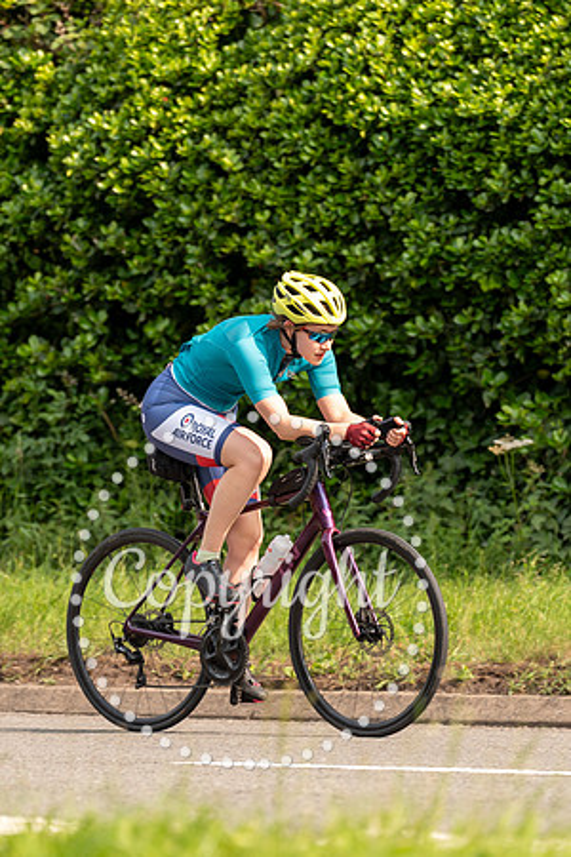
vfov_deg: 6.2
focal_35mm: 335
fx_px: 7964
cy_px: 473
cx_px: 233
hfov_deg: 4.1
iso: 200
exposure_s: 1/1000
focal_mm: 191
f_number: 3.2
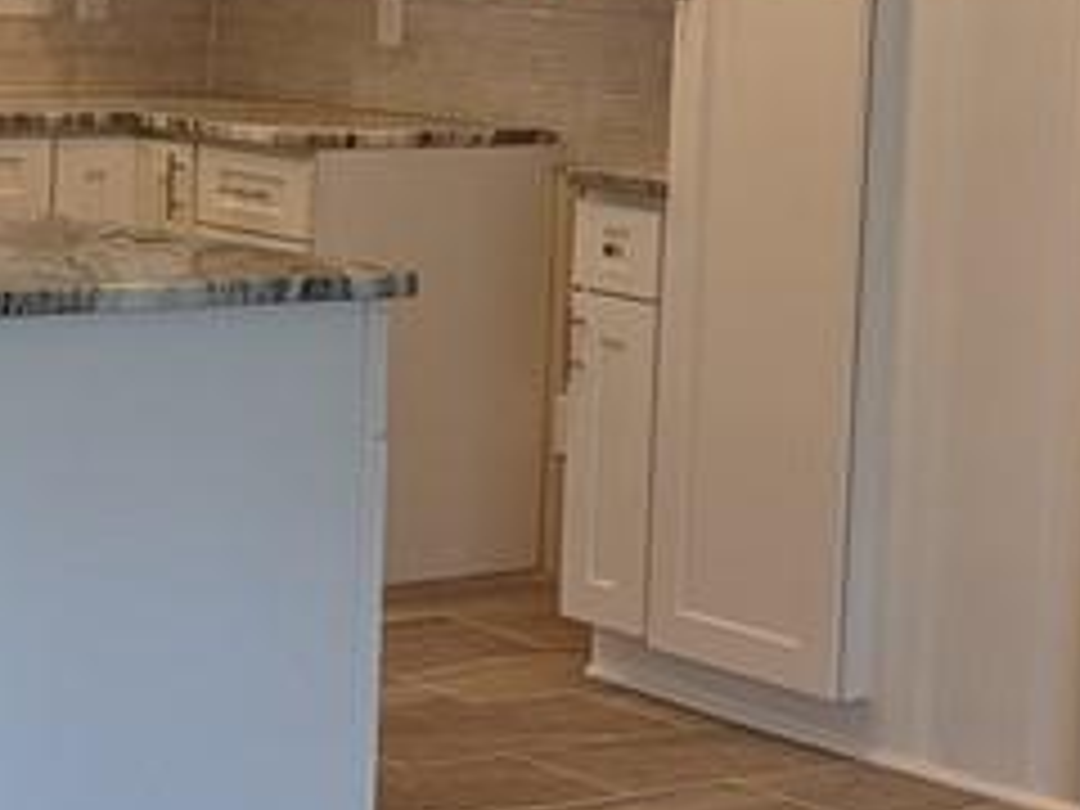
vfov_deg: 12.8
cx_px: 243
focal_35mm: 115
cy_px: 148
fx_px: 3588
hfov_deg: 17.0
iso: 43
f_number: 1.73
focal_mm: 4.38
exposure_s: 1/121
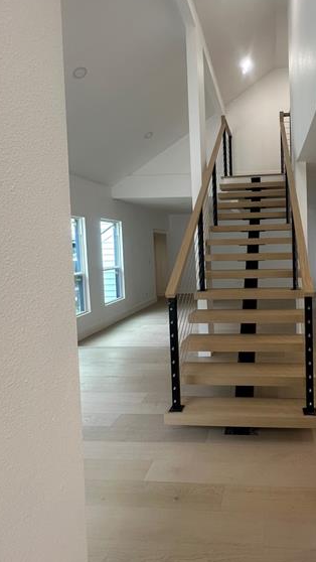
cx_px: 246
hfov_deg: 50.8
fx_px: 313
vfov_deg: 83.7
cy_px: 261
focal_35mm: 21
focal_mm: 2.22
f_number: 2.2
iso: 160
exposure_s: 1/120
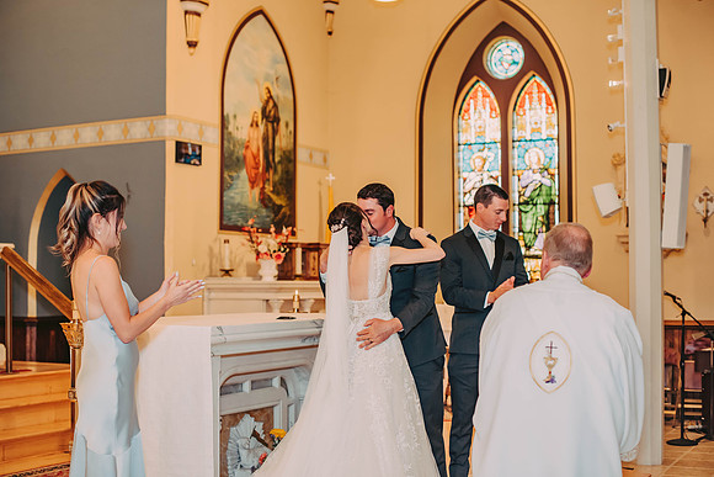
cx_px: 357
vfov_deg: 27.0
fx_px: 992
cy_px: 238
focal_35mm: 50
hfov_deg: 39.6
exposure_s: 1/125
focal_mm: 50
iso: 800
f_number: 2.2
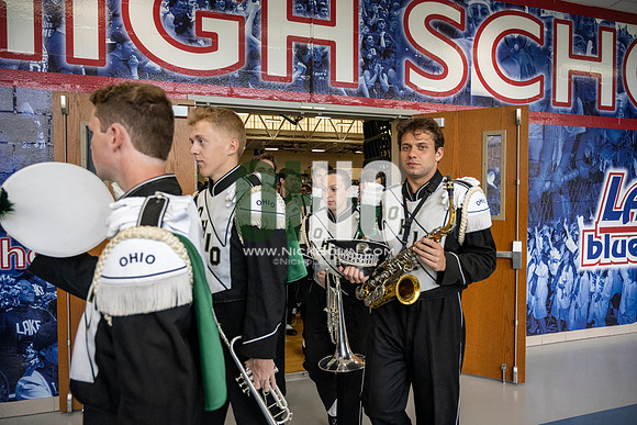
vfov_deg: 53.2
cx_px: 318
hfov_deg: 73.7
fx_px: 425
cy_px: 212
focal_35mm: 24
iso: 3200
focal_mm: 24
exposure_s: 1/800
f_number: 4
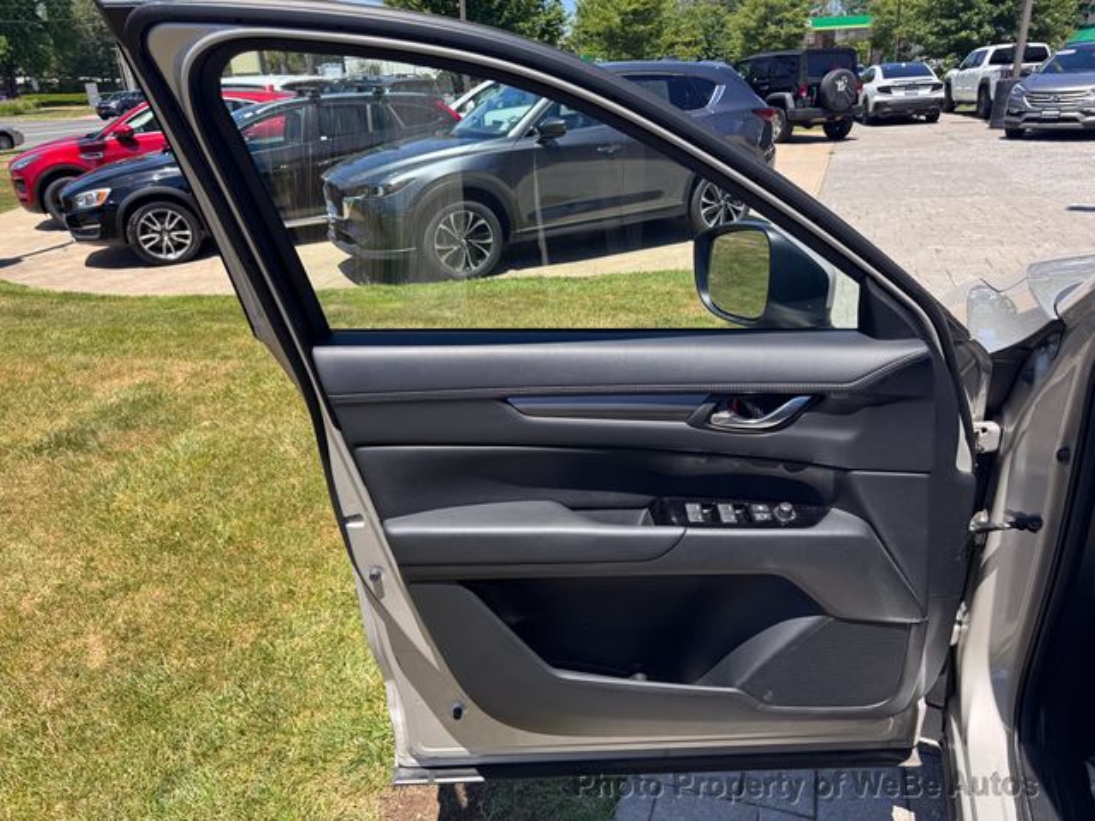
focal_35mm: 24
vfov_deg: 56.8
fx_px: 759
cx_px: 548
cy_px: 410
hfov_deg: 71.6
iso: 80
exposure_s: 1/1869
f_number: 1.78
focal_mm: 6.76
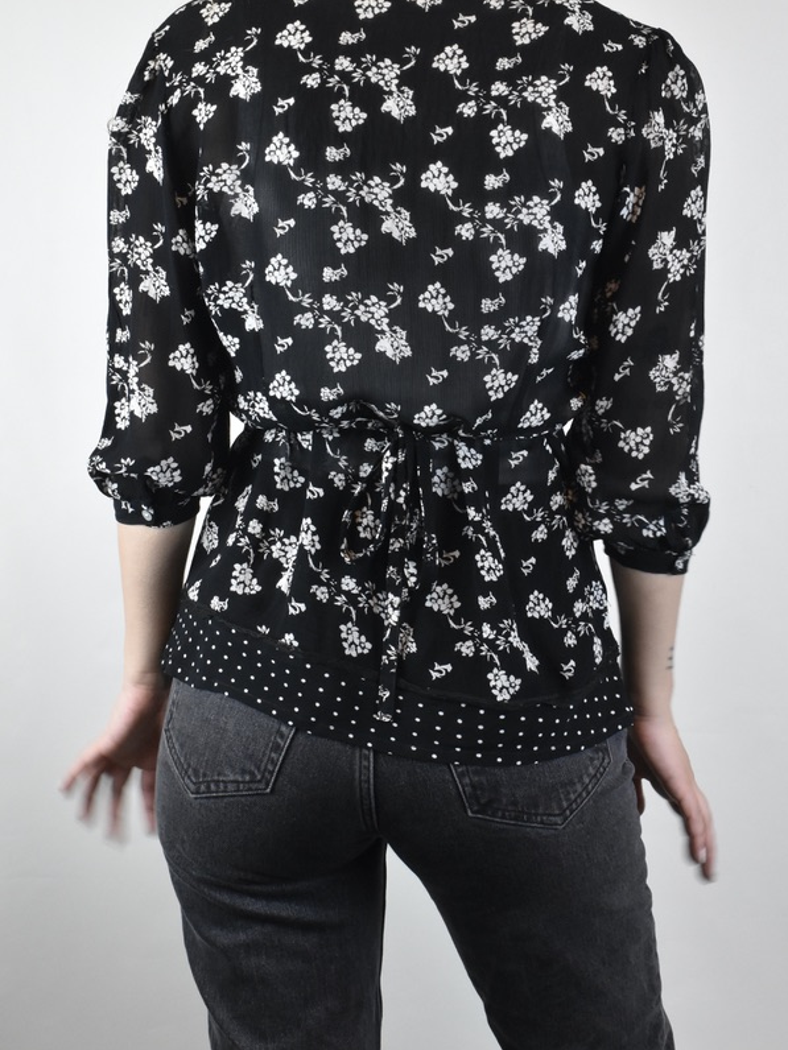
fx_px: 1791
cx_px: 372
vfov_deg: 32.7
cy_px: 481
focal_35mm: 59
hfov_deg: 24.8
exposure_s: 1/50
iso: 1600
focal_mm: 30
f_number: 16
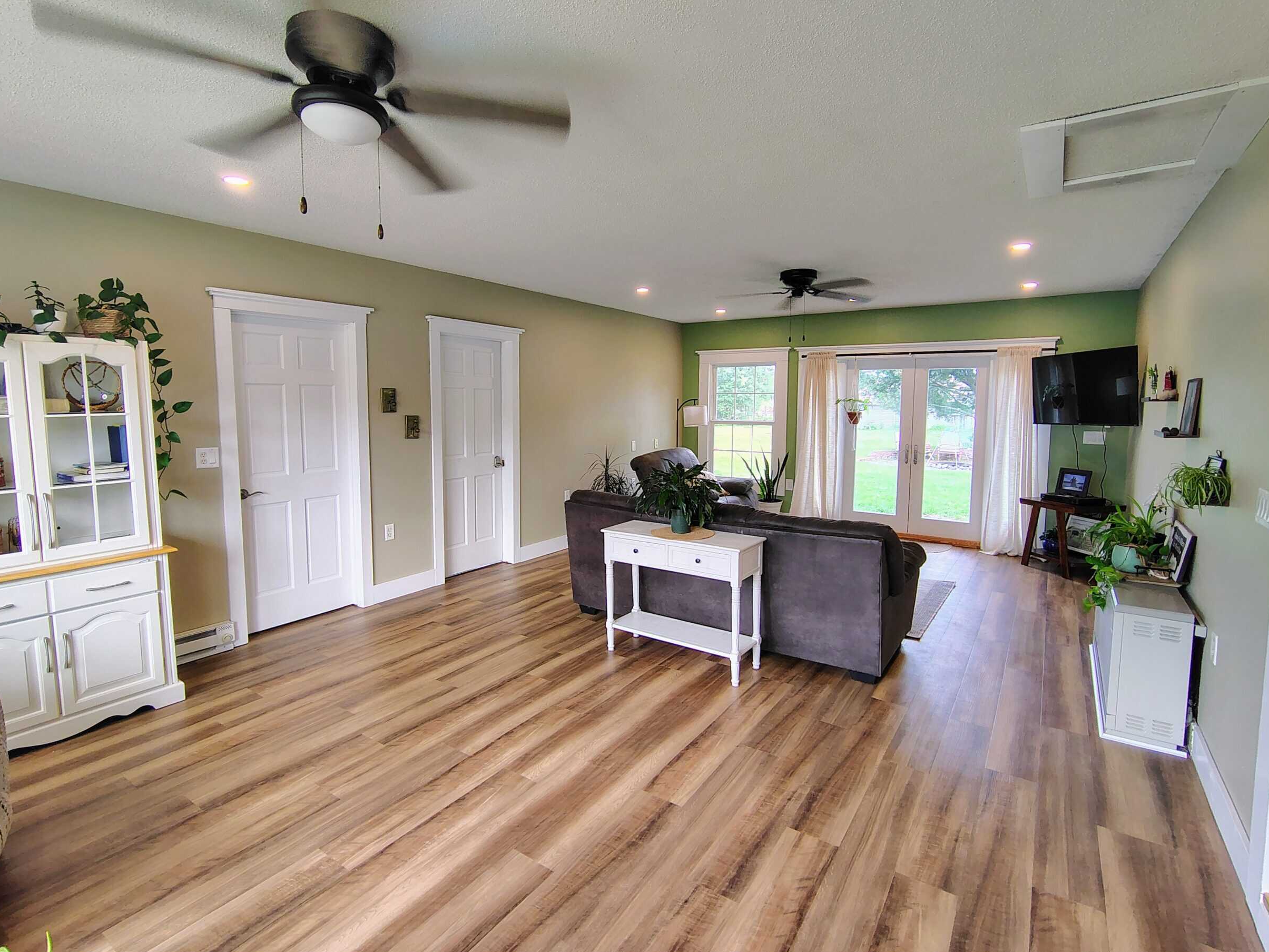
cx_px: 626
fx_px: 623
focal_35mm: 17
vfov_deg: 74.7
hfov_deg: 91.0
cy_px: 454
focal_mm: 2.13
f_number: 2.2
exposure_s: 1/60
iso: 228
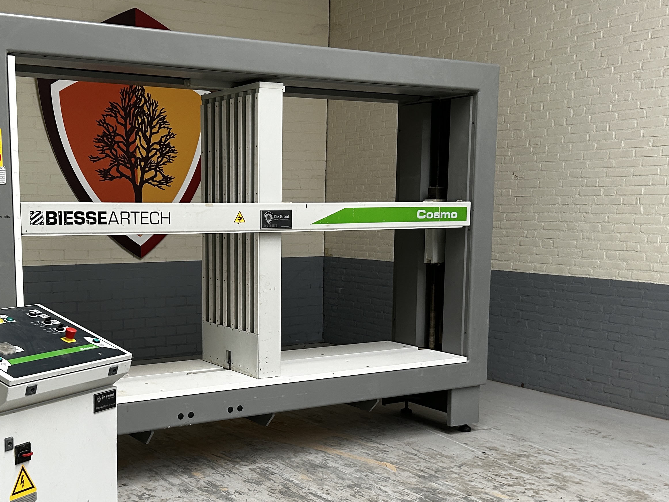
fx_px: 870
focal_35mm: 45
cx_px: 235
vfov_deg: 32.0
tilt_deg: -6.5
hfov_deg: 41.6
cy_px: 316
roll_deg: +0.7
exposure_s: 1/100
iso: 125
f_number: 1.5
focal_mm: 5.7
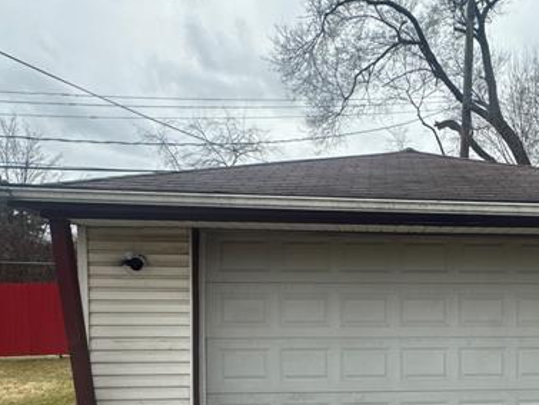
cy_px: 335
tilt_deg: -3.1
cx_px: 430
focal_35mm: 38
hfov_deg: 46.4
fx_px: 592
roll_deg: -0.5
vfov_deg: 36.2
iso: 40
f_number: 2.2
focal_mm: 2.22
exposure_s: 1/779
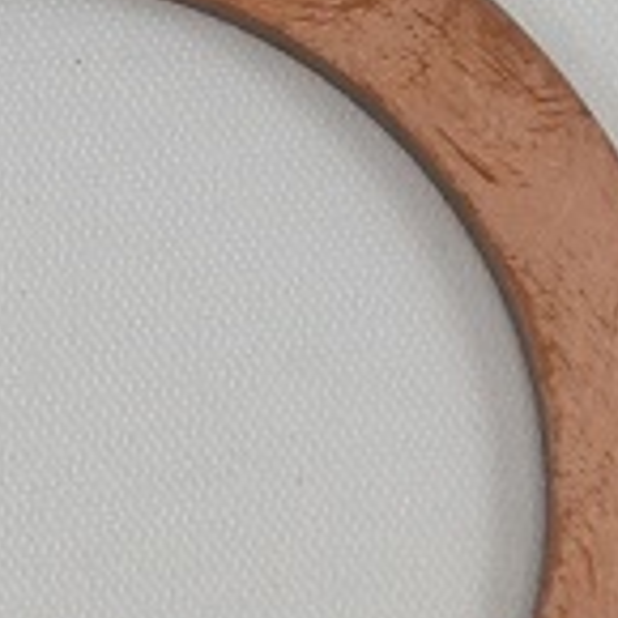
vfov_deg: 4.7
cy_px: -473
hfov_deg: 4.6
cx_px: -916
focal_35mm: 369
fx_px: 7453
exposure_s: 1/200
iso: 400
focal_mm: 16.8
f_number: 4.5
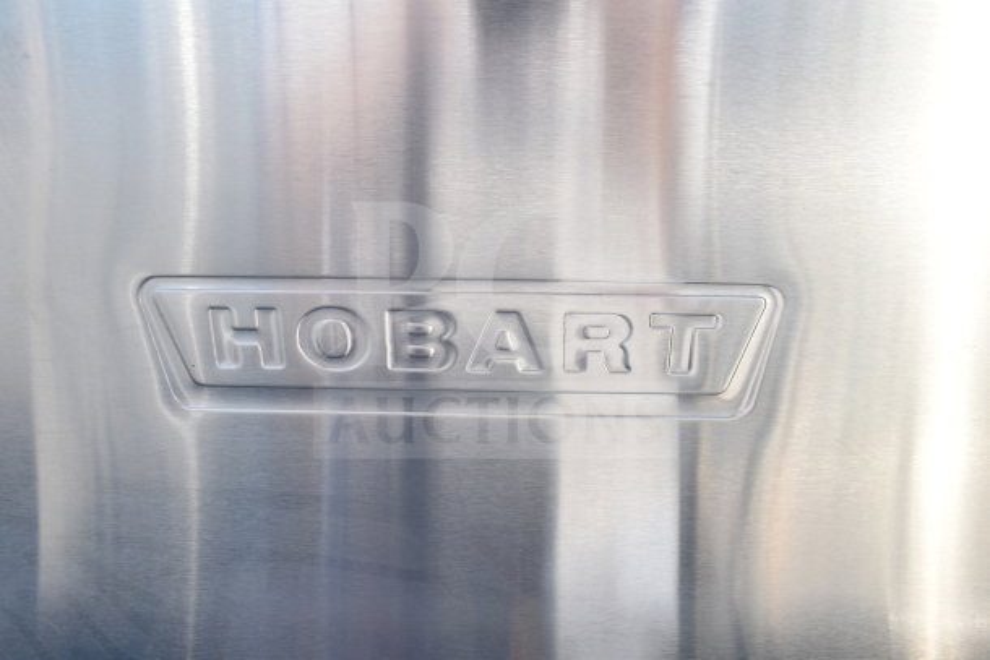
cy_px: 330
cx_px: 495
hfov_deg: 61.9
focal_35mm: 30
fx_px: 825
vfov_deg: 43.6
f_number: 7.1
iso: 200
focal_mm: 20
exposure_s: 1/200
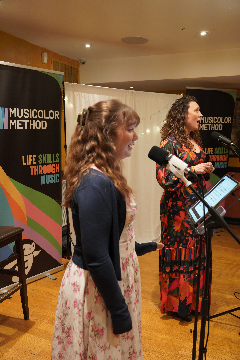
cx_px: 120
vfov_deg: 58.7
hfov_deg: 41.1
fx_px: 320
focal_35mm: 32
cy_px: 180
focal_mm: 32
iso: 3200
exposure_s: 1/100
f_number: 4
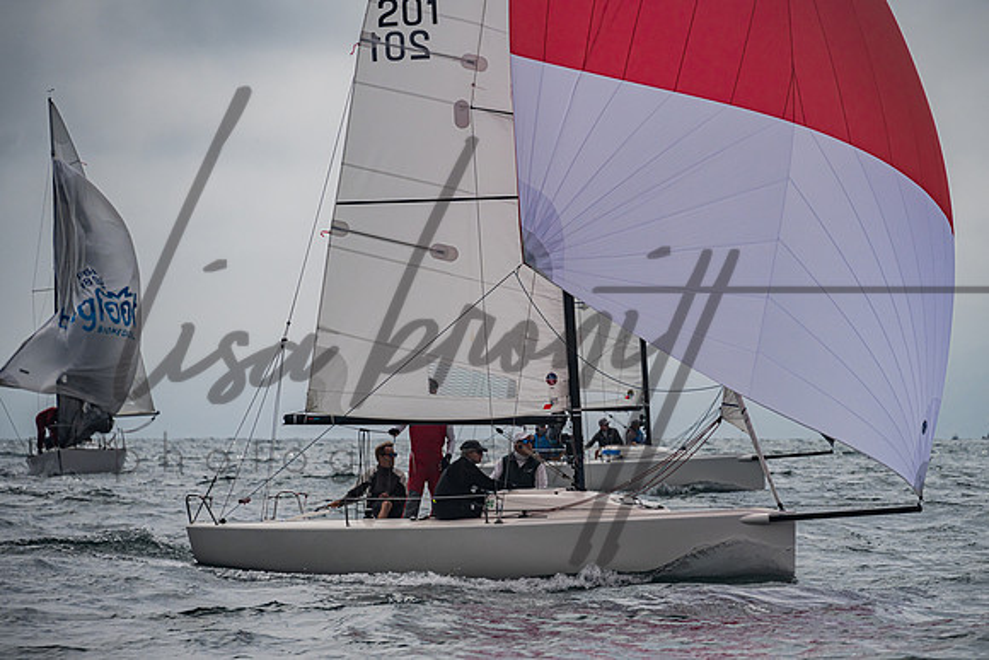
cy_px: 381
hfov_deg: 8.8
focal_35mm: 235
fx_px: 6450
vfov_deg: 5.9
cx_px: 571
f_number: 6.3
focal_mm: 200
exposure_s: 1/2500
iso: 250
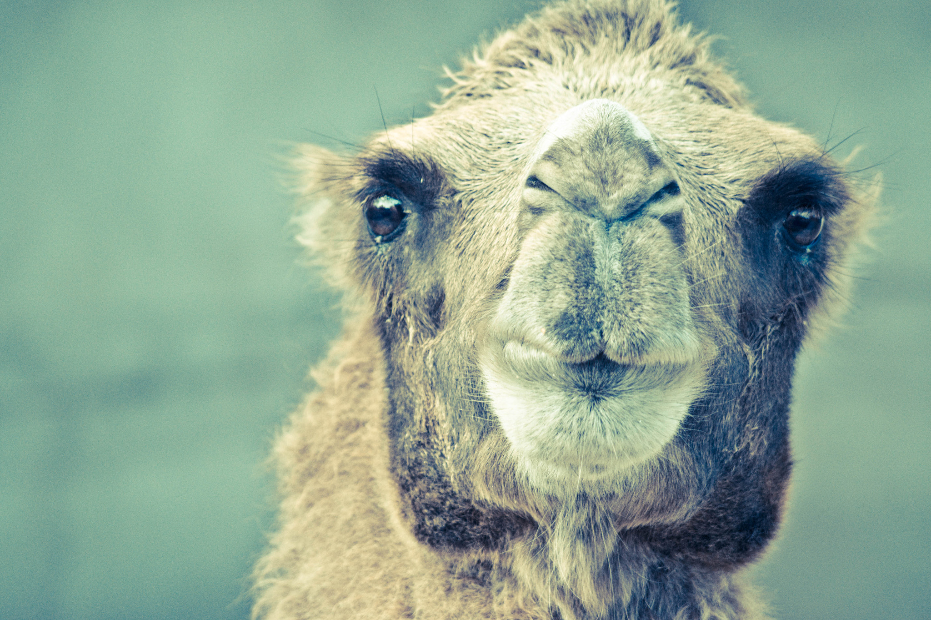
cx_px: 466
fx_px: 6203
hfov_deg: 8.6
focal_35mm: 240
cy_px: 310
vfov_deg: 5.7
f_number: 5.6
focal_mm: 160
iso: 200
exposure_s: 1/320
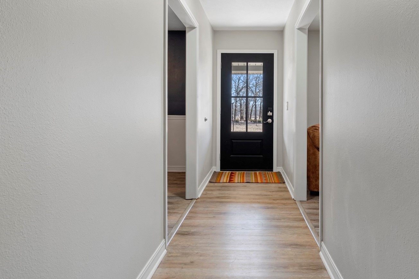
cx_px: 245
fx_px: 291
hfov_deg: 71.0
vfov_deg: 50.7
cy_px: 104
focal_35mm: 25
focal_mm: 16
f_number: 8
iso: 100
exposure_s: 1.3
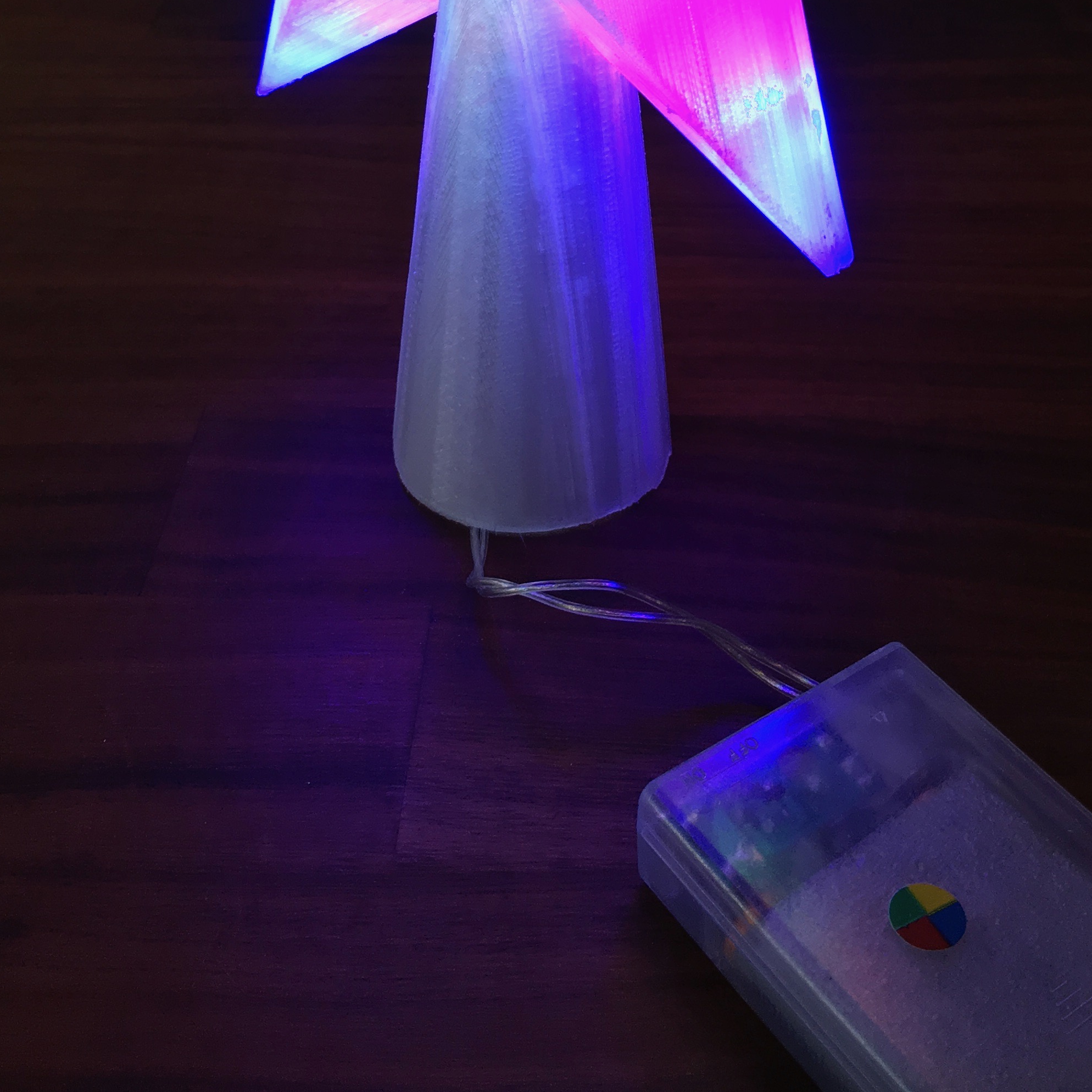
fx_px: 1856
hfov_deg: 32.8
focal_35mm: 52
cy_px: -15
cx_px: 607
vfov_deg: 30.4
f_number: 2.2
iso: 32
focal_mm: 4.15
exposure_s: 1/60
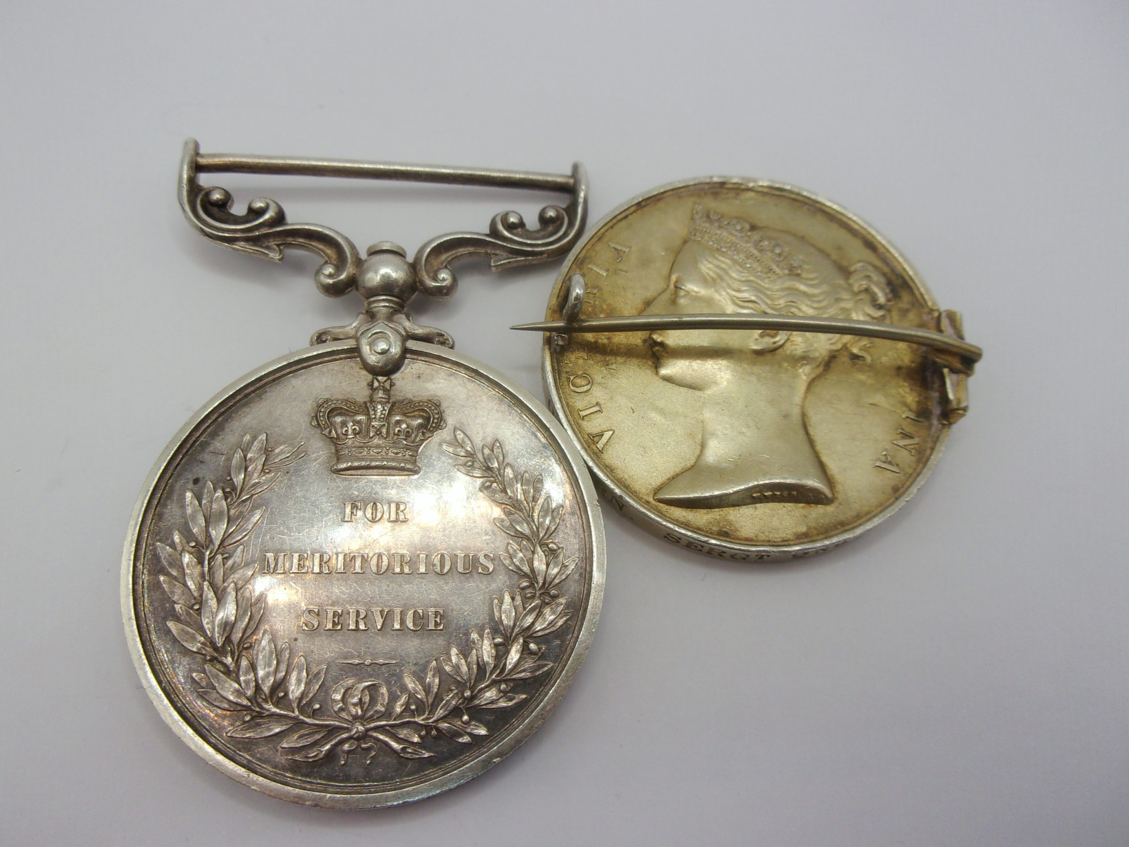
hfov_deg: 63.4
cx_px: 564
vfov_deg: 49.7
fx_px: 913
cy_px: 424
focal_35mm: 28
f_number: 3.9
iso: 80
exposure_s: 1/180
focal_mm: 5.1
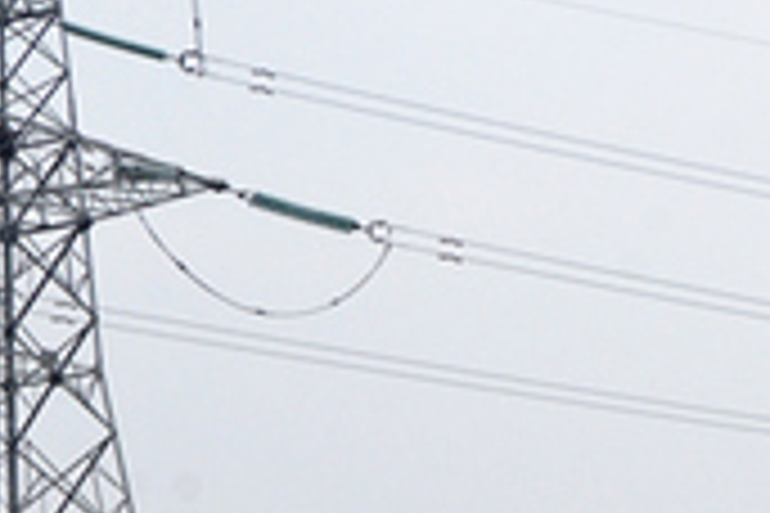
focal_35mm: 200
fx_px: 4277
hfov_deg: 9.9
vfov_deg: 6.7
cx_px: 1270
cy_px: 866
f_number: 11
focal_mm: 38
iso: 800
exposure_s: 1/500
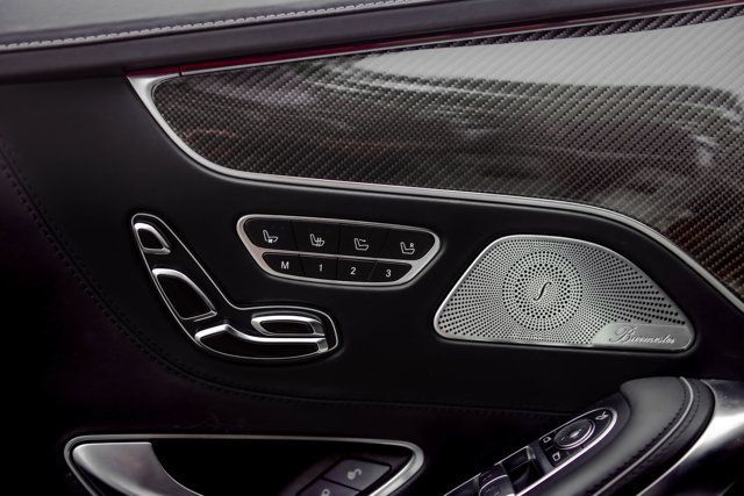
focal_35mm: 48
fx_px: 992
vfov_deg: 28.1
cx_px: 372
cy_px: 248
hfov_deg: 41.1
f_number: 3.5
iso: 640
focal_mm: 48
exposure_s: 1/400
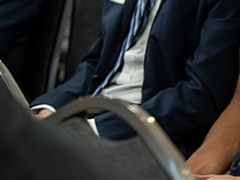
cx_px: 260
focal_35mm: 190
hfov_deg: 10.3
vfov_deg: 7.8
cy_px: -8
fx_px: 1317
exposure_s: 1/200
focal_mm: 71
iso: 2500
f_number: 2.8
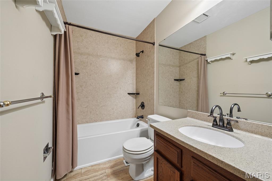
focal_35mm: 13
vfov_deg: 85.3
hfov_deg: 108.4
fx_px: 98
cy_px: 90
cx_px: 136
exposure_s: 1/25
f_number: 8
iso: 400
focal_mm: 13
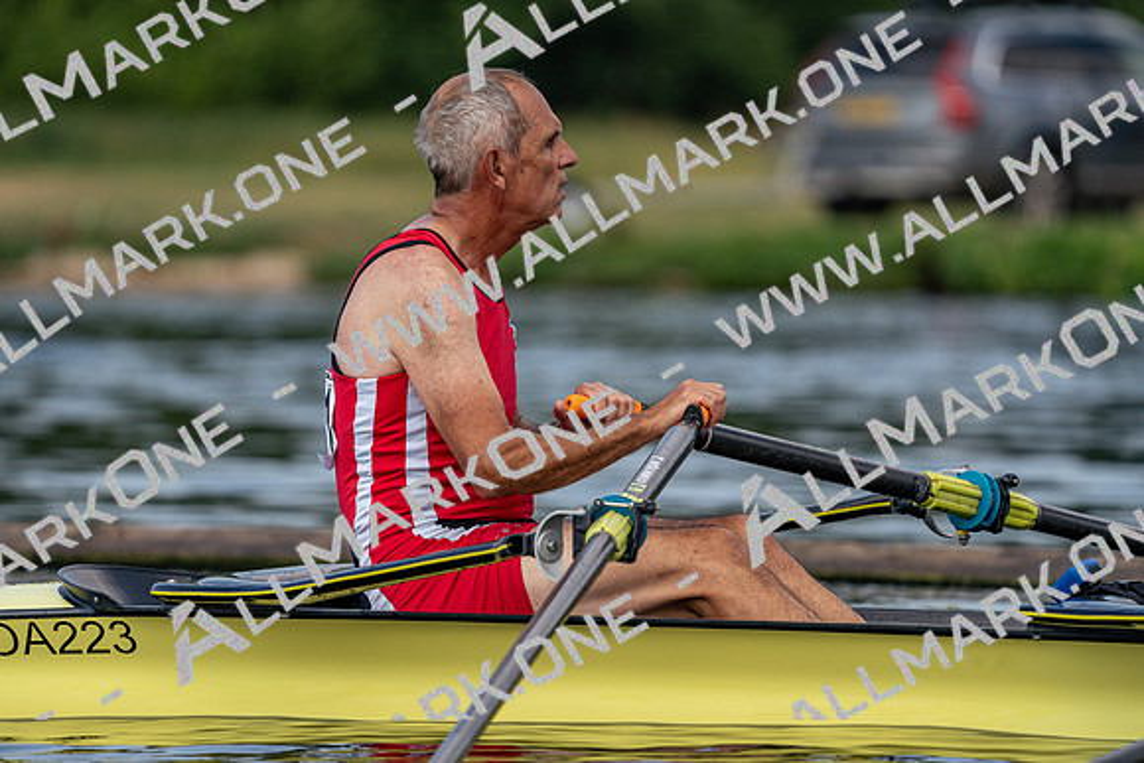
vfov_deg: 3.3
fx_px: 13063
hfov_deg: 5.0
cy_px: 382
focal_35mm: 411
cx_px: 572
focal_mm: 411
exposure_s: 1/1600
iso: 400
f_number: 6.3
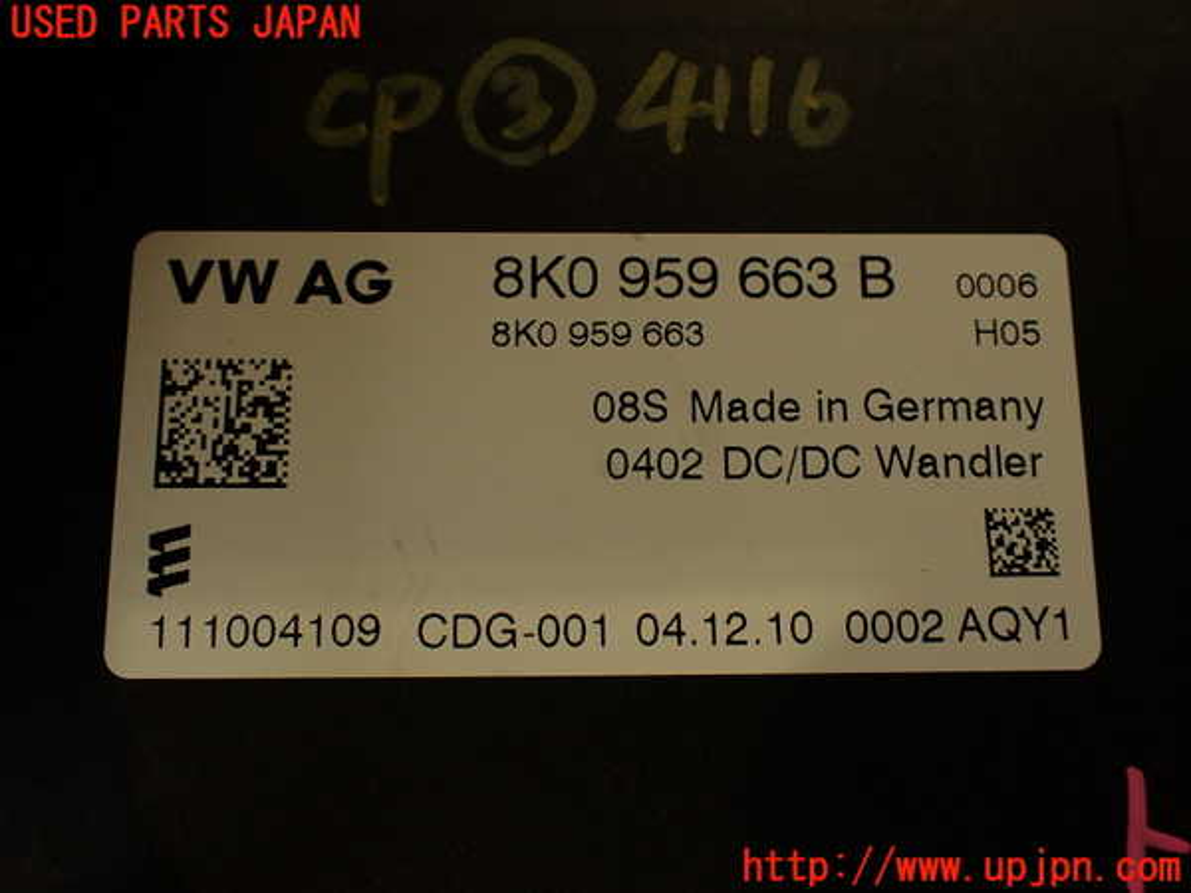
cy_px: 446
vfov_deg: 44.2
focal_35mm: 32
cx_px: 596
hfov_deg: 56.8
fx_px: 1101
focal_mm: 5.79
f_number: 2.4
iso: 100
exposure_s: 1/100
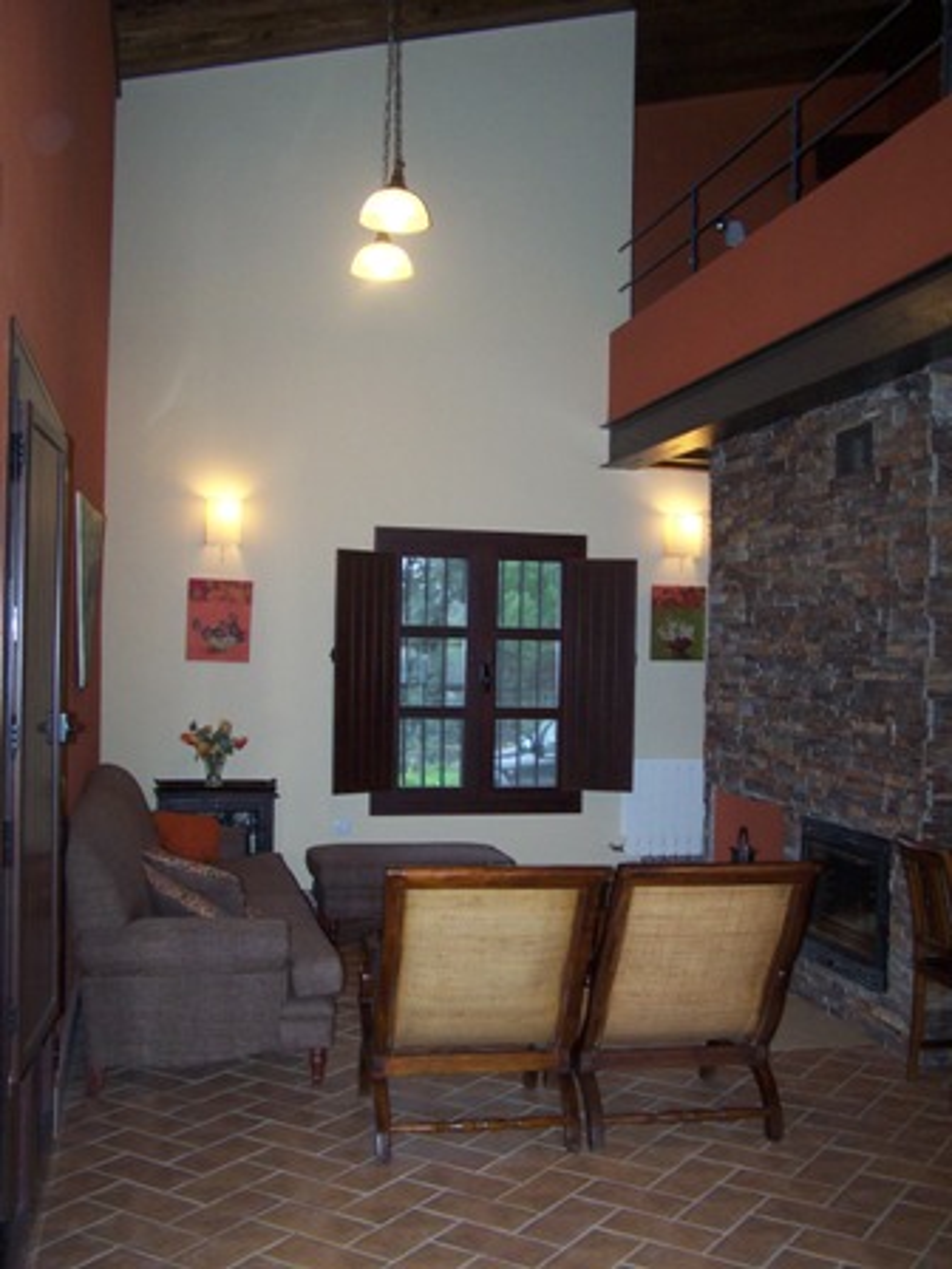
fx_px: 1393
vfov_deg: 49.0
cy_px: 634
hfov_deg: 37.7
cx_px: 476
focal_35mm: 38
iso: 140
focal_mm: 6.3
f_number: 2.8
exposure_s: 1/60
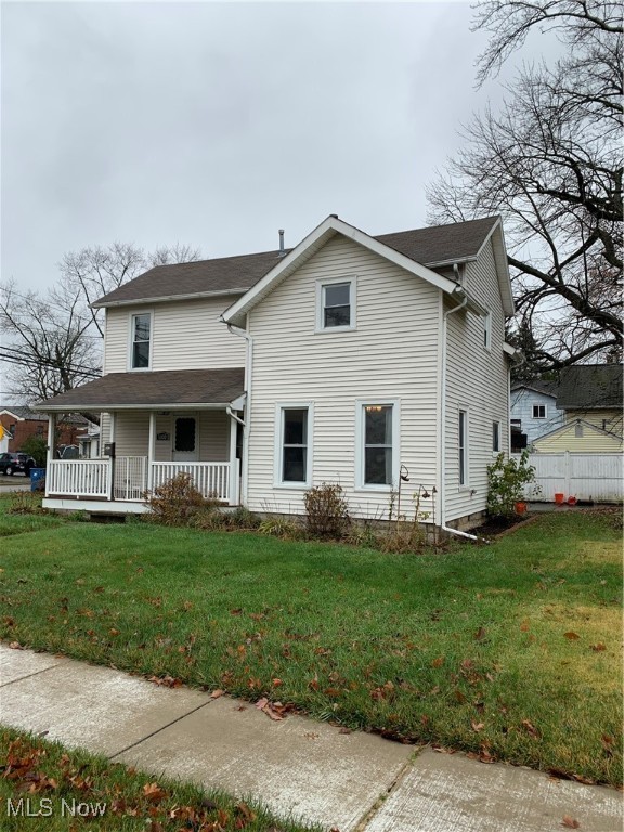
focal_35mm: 26
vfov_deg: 67.3
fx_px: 625
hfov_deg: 53.1
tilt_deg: +3.4
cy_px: 416
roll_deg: -1.3
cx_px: 312
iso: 25
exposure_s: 1/518
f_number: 1.8
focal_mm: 4.25
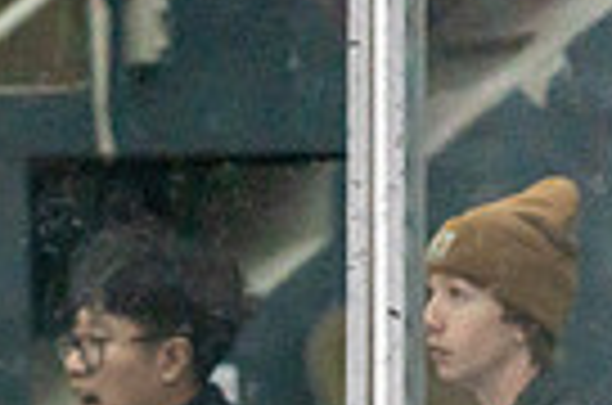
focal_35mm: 952
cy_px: 864
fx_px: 16146
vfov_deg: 1.4
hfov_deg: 2.2
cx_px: -157
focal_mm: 200
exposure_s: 1/1250
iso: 3200
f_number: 2.8
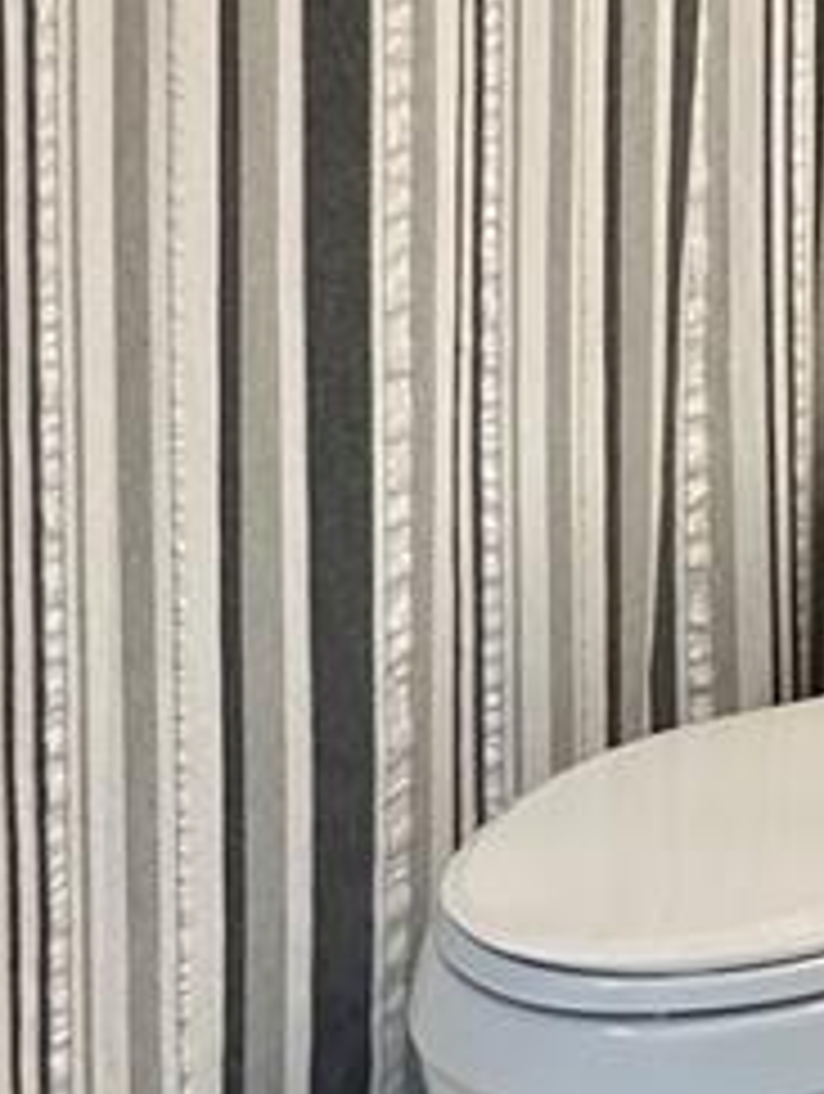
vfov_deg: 26.3
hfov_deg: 19.7
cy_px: -50
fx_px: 2184
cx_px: 1058
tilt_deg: -5.2
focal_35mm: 69
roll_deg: -3.1
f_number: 2.2
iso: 250
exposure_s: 1/120
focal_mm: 2.22
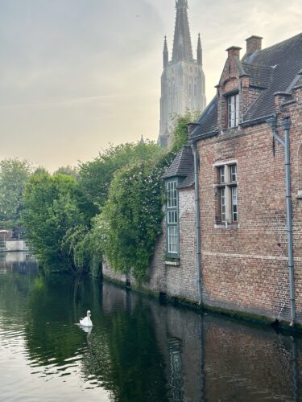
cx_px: 151
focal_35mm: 48
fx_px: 558
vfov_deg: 39.7
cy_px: 201
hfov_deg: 30.3
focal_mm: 6.86
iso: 80
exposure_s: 1/864
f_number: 1.78
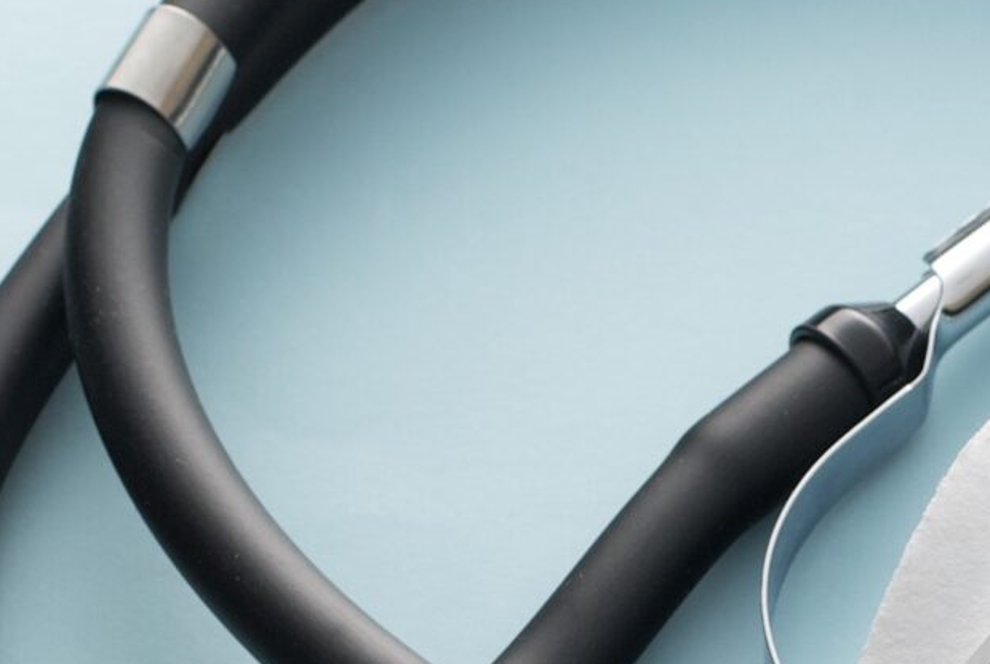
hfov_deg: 6.6
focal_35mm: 310
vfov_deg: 4.4
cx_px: 918
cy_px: 608
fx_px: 8539
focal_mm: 50
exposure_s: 1/160
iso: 100
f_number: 7.1
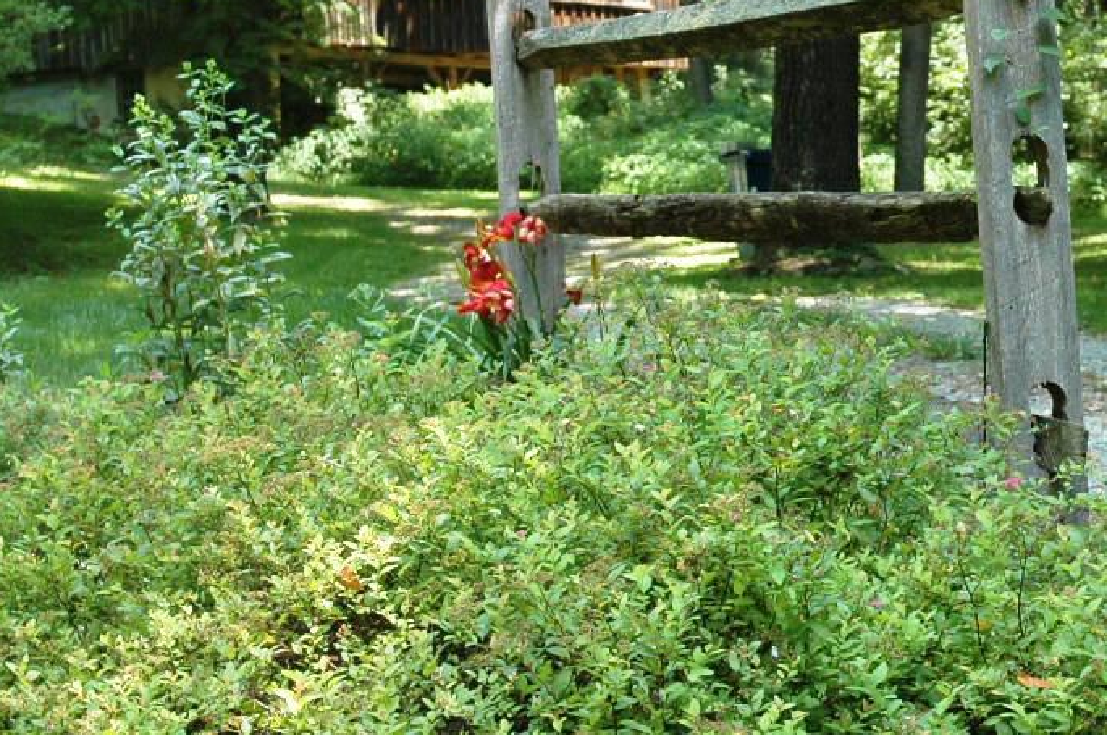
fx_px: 3440
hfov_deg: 18.1
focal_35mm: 112
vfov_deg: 12.2
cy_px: 278
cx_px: 902
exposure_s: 1/125
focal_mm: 34
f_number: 5.6
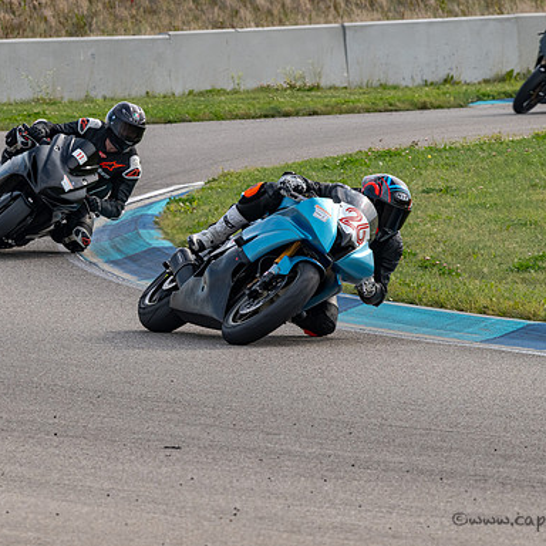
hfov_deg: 4.4
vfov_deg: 4.4
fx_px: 7067
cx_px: 229
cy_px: 235
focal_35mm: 396
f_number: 11
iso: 720
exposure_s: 1/800
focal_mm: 250
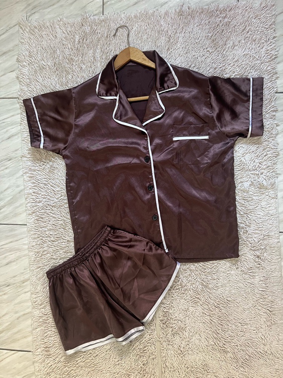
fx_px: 283
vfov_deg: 67.3
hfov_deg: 53.1
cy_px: 189
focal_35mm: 26
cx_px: 142
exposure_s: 1/60
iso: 200
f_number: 1.5
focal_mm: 5.7
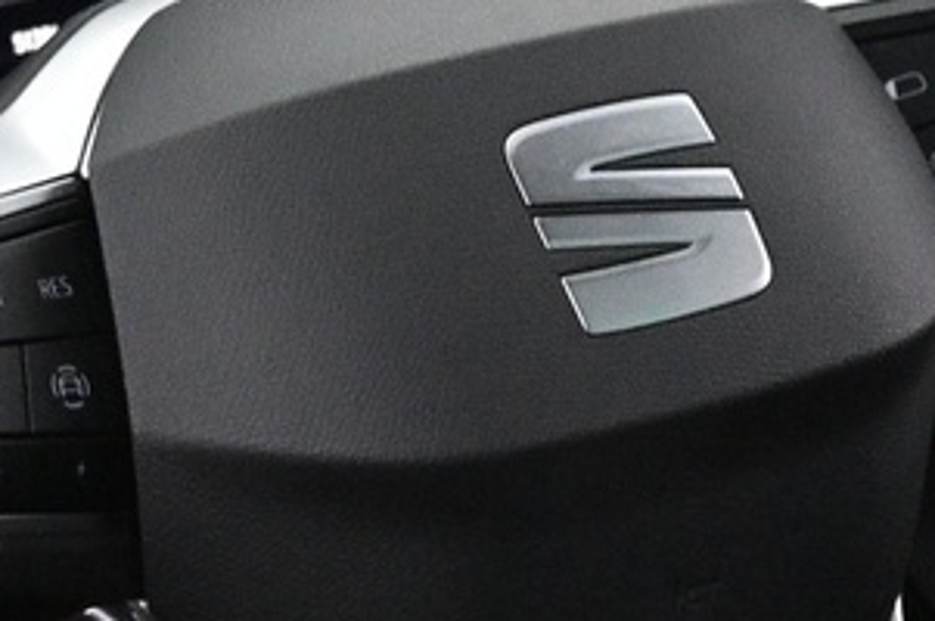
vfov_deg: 8.1
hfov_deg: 12.1
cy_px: 130
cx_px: 363
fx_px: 4402
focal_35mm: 170
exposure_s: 1/40
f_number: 4
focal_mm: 21
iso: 4000
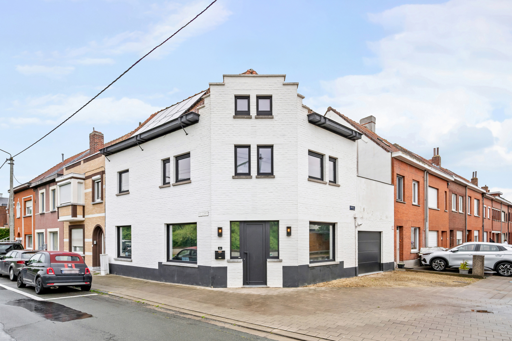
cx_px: 256
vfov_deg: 65.9
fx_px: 263
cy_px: 170
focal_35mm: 18
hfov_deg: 88.4
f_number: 11
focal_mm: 18.5
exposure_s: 1/125
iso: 400
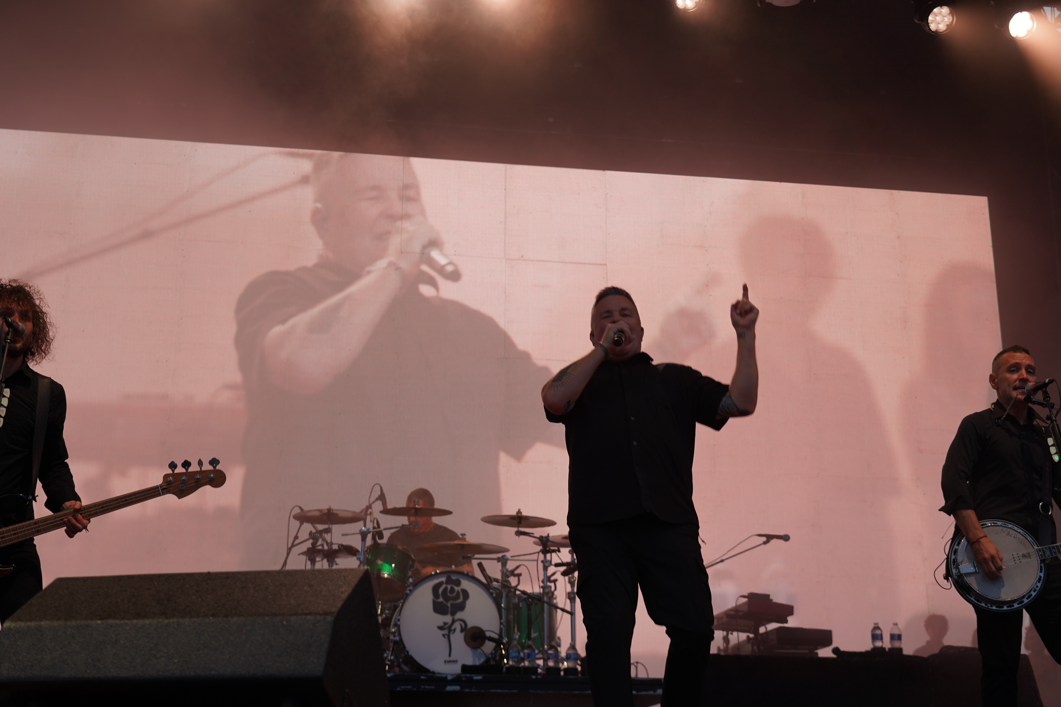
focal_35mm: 48
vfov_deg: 28.1
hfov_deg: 41.1
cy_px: 354
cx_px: 530
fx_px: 1415
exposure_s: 1/160
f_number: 4
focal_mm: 48
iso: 250
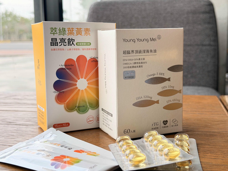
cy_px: 86
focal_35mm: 48
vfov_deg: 30.3
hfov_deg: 39.7
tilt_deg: -8.3
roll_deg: +0.4
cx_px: 114
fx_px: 316
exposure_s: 1/182
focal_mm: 6.76
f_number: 1.78
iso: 80
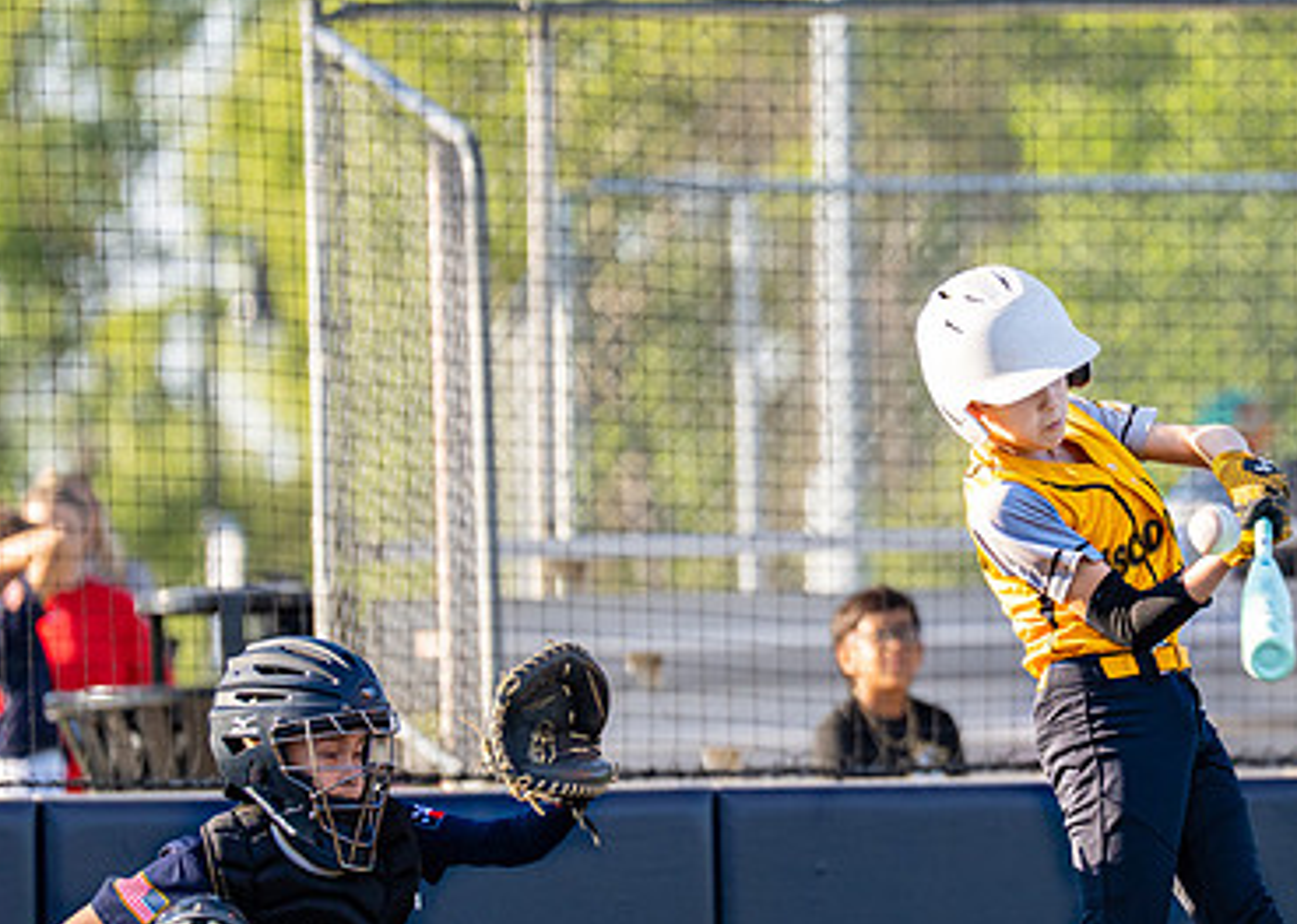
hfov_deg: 3.7
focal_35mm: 540
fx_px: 19877
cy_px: 554
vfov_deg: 2.7
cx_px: 1067
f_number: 2.8
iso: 320
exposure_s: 1/2000
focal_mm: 200
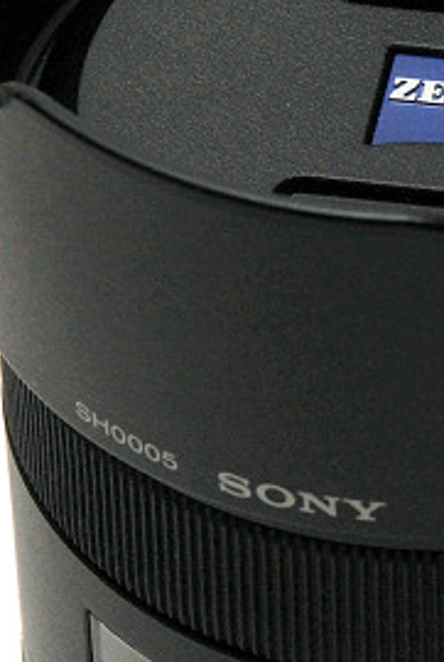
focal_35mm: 311
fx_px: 5731
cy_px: 373
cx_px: 469
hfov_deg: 4.4
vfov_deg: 6.6
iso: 200
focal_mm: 70
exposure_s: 1/125
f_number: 10
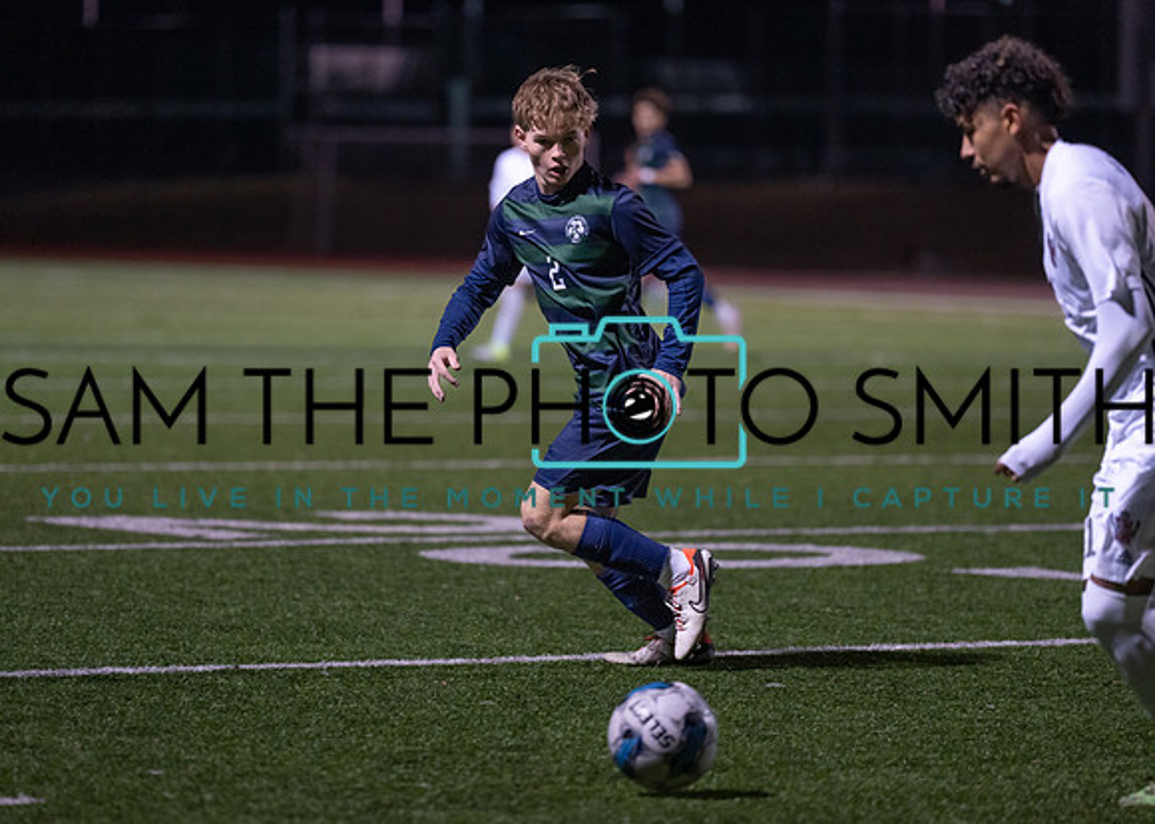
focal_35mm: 203
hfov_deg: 9.9
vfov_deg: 7.1
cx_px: 527
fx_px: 6649
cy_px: 415
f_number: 2.8
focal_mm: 180
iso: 2500
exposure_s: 1/1000
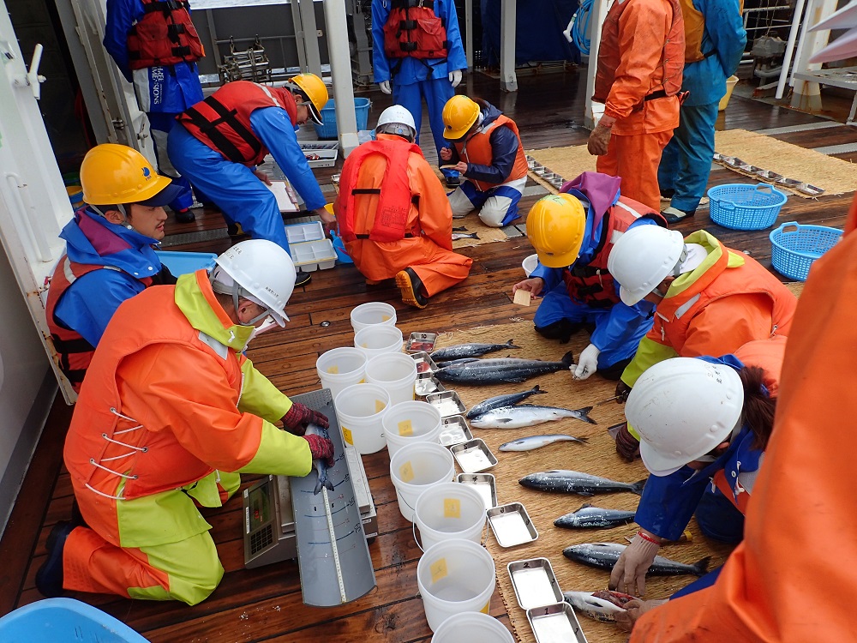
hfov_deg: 69.4
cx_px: 428
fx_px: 619
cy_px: 322
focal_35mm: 25
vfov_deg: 54.9
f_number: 2.8
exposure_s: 1/250
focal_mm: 4.5
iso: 100
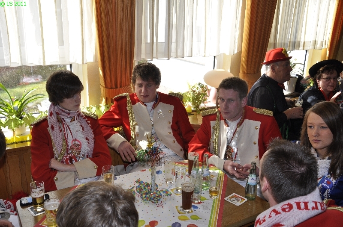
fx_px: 343
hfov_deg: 53.2
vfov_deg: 36.8
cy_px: 114
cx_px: 172
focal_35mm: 36
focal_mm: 24
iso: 400
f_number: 7.1
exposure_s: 1/200
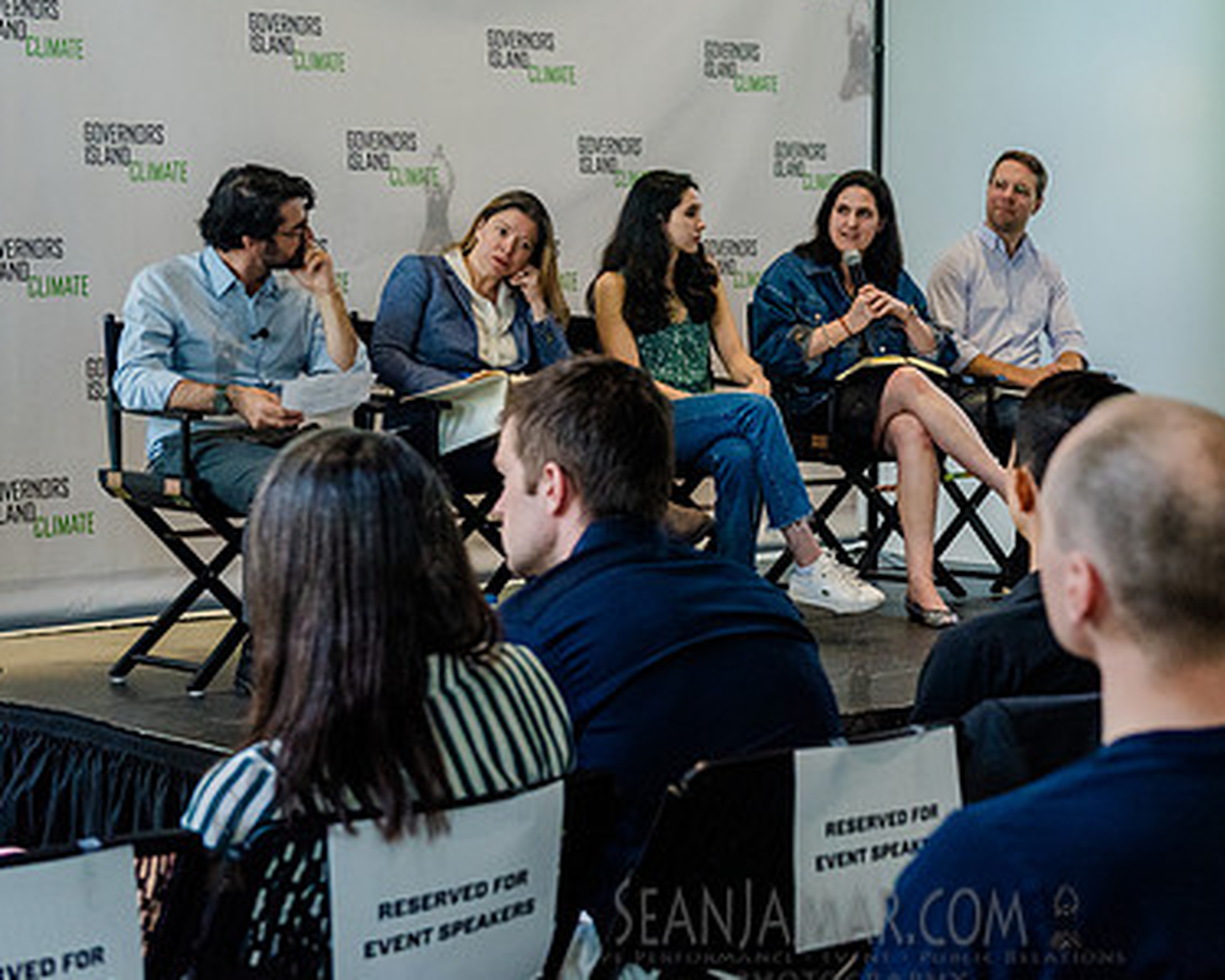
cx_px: 858
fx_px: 2755
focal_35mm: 76
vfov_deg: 20.1
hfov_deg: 24.9
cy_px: 359
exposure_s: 1/400
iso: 4000
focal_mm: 52
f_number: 4
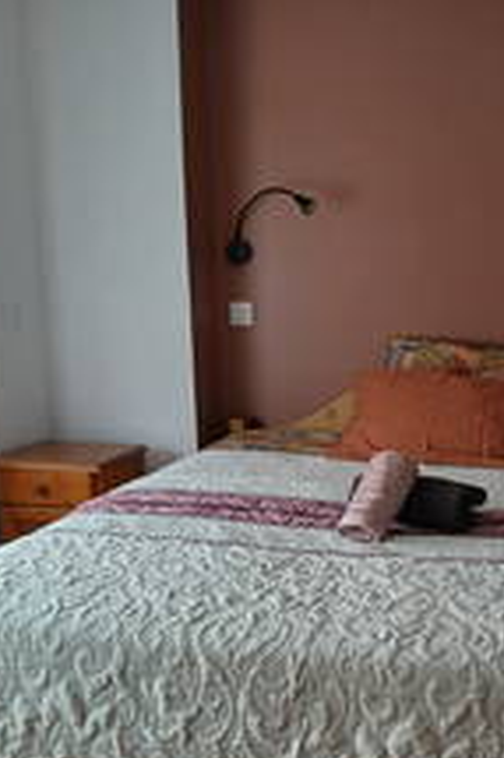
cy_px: 469
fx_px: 989
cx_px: 356
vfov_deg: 41.7
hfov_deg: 28.3
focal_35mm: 47
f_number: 1.8
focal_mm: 3.98
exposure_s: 1/50
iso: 100
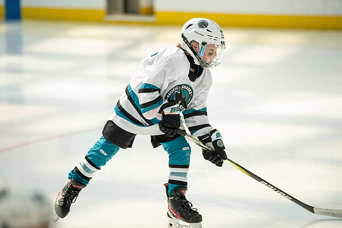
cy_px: 114
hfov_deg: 8.3
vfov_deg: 5.6
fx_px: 2347
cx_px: 171
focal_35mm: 247
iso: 1600
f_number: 3.2
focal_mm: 247
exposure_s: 1/2500
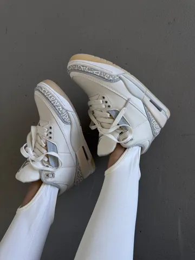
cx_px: 98
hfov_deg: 56.8
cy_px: 130
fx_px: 180
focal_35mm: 24
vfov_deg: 71.6
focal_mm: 6.76
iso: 64
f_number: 1.78
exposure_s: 1/234
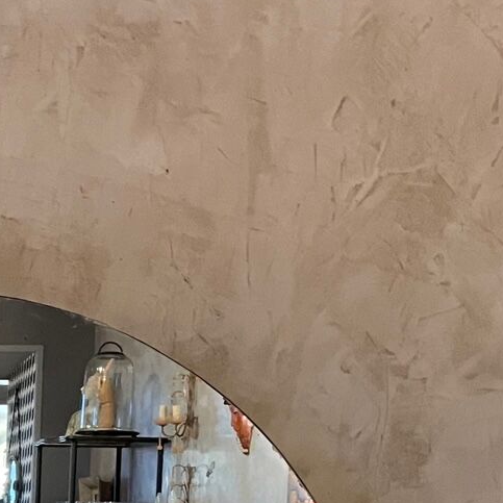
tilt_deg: -9.4
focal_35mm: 96
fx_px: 1578
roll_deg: -0.6
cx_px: -244
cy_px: 779
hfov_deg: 16.5
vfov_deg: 16.4
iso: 400
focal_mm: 4.2
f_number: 1.6
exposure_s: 1/33
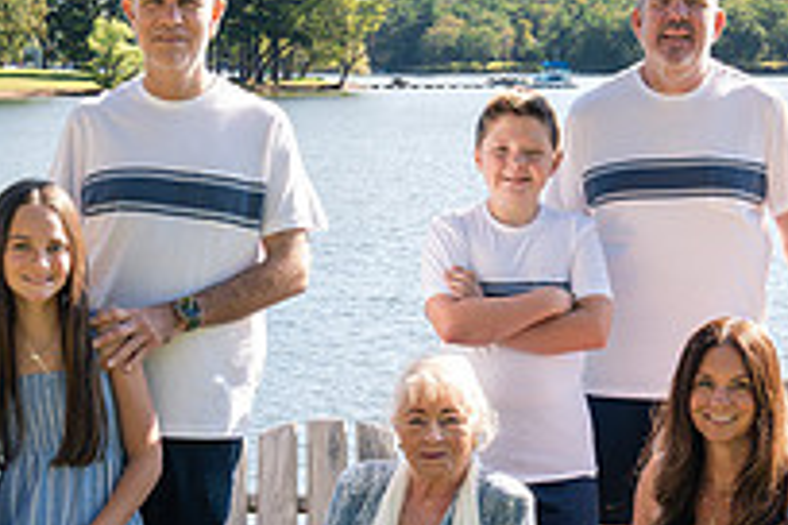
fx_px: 2145
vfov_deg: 13.8
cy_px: 477
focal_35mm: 98
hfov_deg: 20.8
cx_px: 313
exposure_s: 1/250
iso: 400
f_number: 8
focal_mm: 34
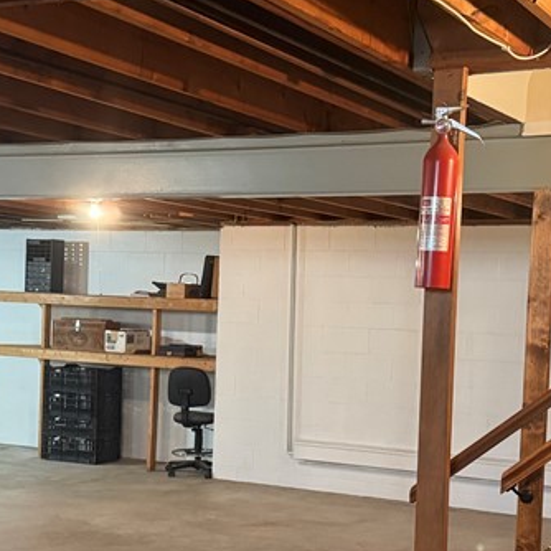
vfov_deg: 26.3
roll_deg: -1.8
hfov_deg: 26.5
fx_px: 1171
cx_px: 302
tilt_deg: -2.7
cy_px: 376
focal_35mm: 65
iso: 500
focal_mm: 6.76
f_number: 1.78
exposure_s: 1/60
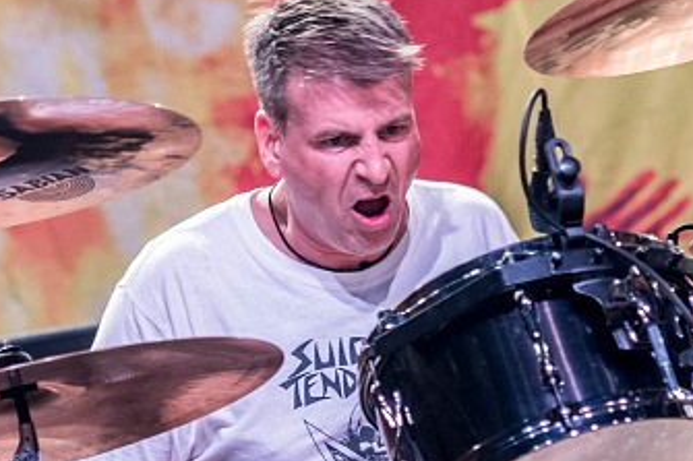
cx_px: 337
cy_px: 170
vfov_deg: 3.9
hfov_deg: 5.8
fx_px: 6830
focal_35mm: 355
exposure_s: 1/100
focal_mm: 110
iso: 1250
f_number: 2.8
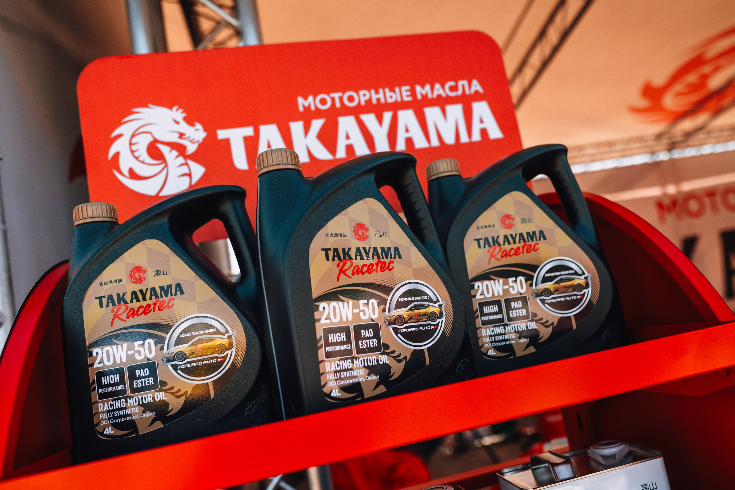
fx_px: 558
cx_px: 404
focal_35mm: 27
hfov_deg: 66.5
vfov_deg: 47.4
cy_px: 243
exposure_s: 1/8000
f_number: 2.5
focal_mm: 24
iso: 1400
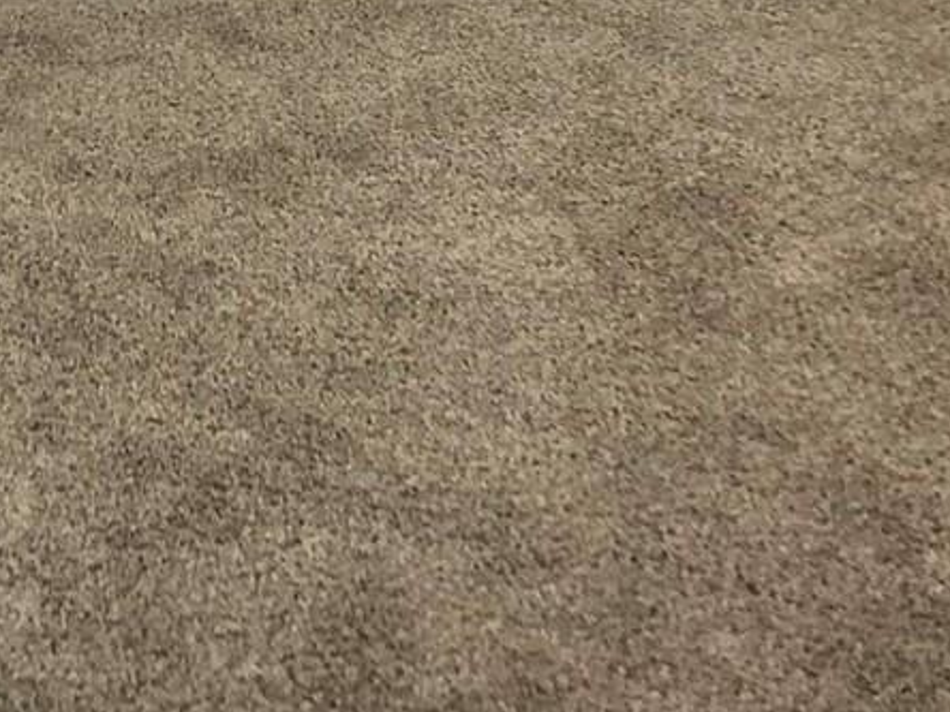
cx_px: -60
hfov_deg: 18.8
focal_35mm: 101
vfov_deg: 14.3
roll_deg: +1.8
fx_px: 2772
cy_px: -73
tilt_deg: -17.6
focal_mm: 3.99
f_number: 1.8
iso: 25
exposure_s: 1/30
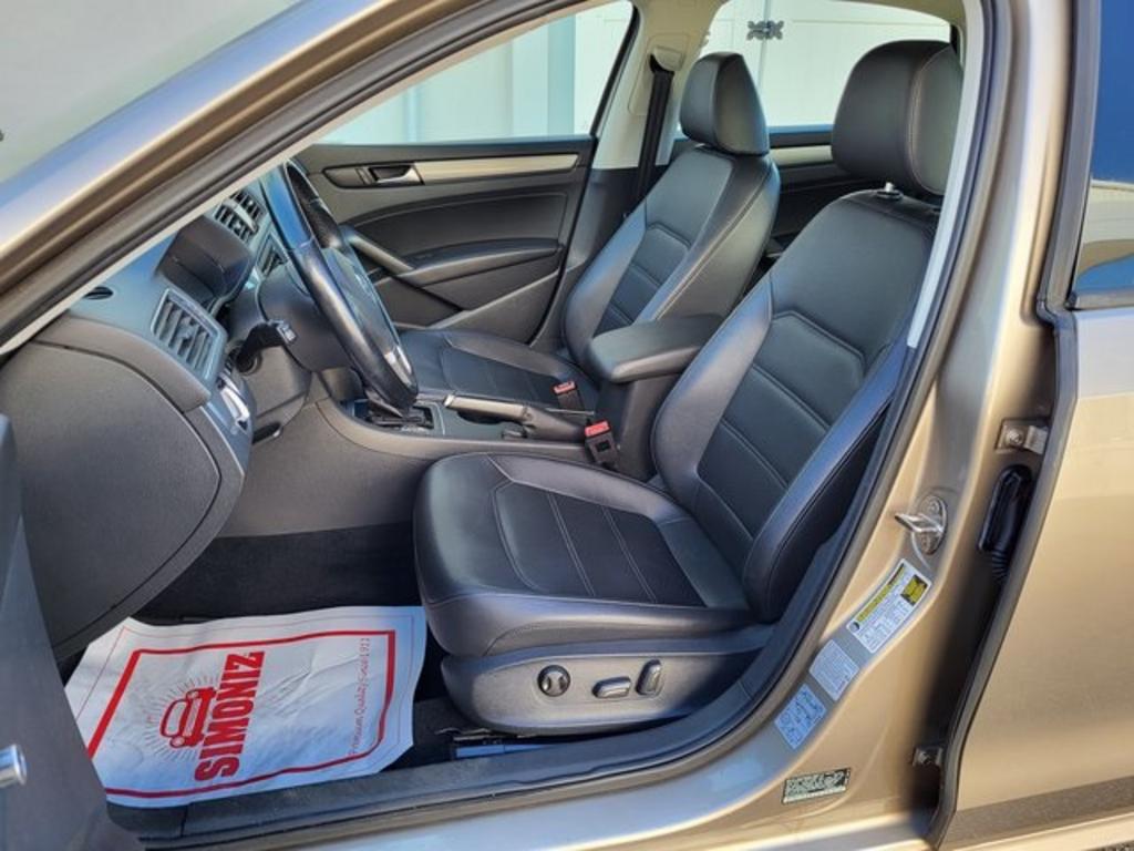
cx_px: 567
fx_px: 852
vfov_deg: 53.1
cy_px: 426
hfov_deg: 67.3
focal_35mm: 26
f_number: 1.8
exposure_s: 1/120
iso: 40
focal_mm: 5.4
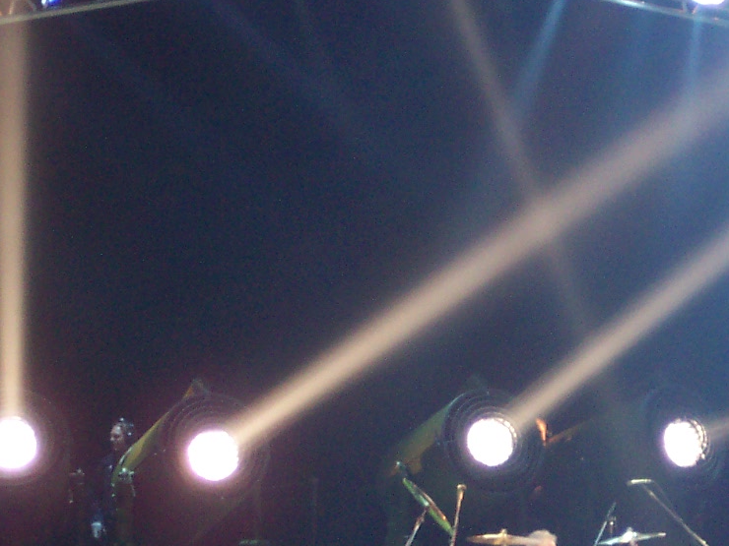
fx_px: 6592
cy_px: 406
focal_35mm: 313
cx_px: 788
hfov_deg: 6.3
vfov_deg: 4.7
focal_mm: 24
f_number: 4.8
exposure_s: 1/20
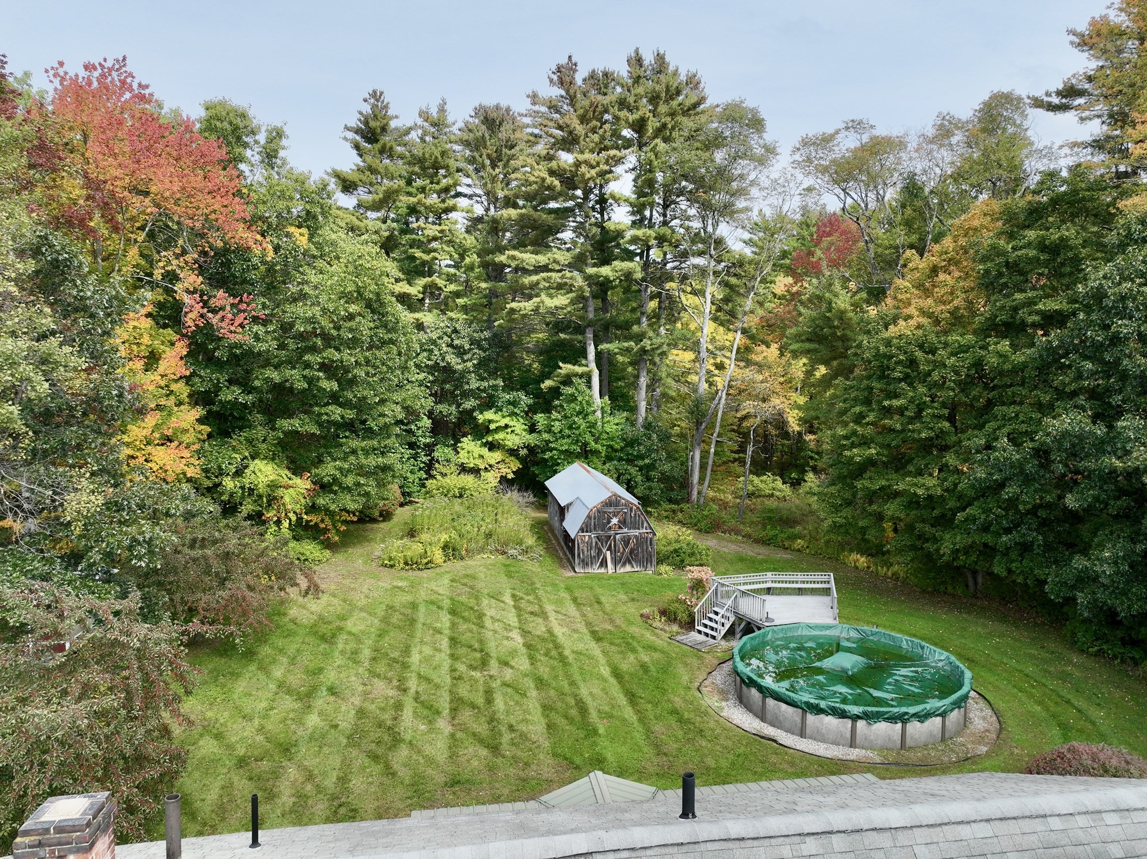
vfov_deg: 56.8
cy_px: 430
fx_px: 795
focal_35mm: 24
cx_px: 574
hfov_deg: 71.6
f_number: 2.8
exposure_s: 1/2000
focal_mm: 12.29
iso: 250
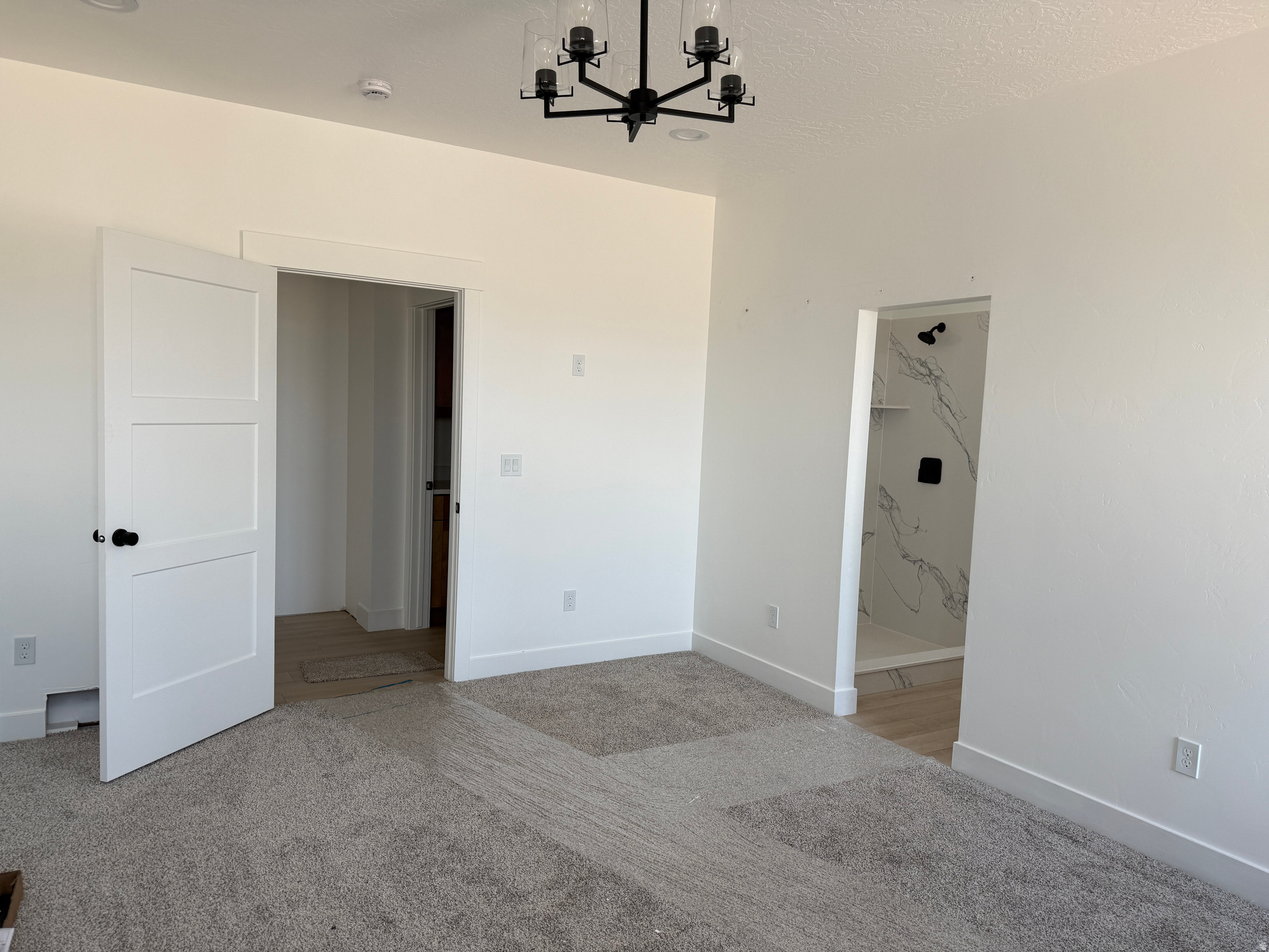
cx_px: 634
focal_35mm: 24
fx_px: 880
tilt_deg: -4.4
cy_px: 476
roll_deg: -2.1
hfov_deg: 71.6
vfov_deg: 56.8
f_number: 1.78
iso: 64
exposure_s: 1/208
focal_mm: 6.76
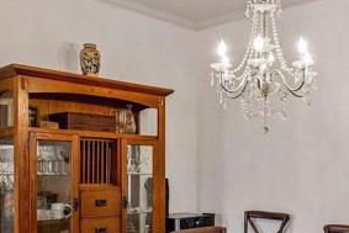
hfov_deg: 40.4
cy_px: 176
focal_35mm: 47
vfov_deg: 28.2
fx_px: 456
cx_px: 274
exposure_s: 1/30
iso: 2000
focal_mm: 13
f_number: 8
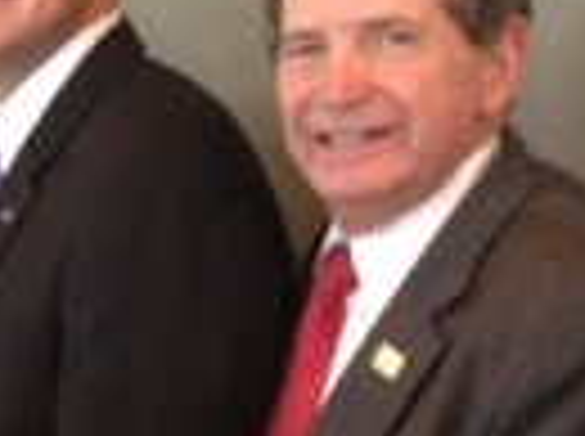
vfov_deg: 11.9
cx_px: -230
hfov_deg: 15.2
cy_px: 458
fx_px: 2058
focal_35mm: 122
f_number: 2.4
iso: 400
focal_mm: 4.13
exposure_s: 1/17
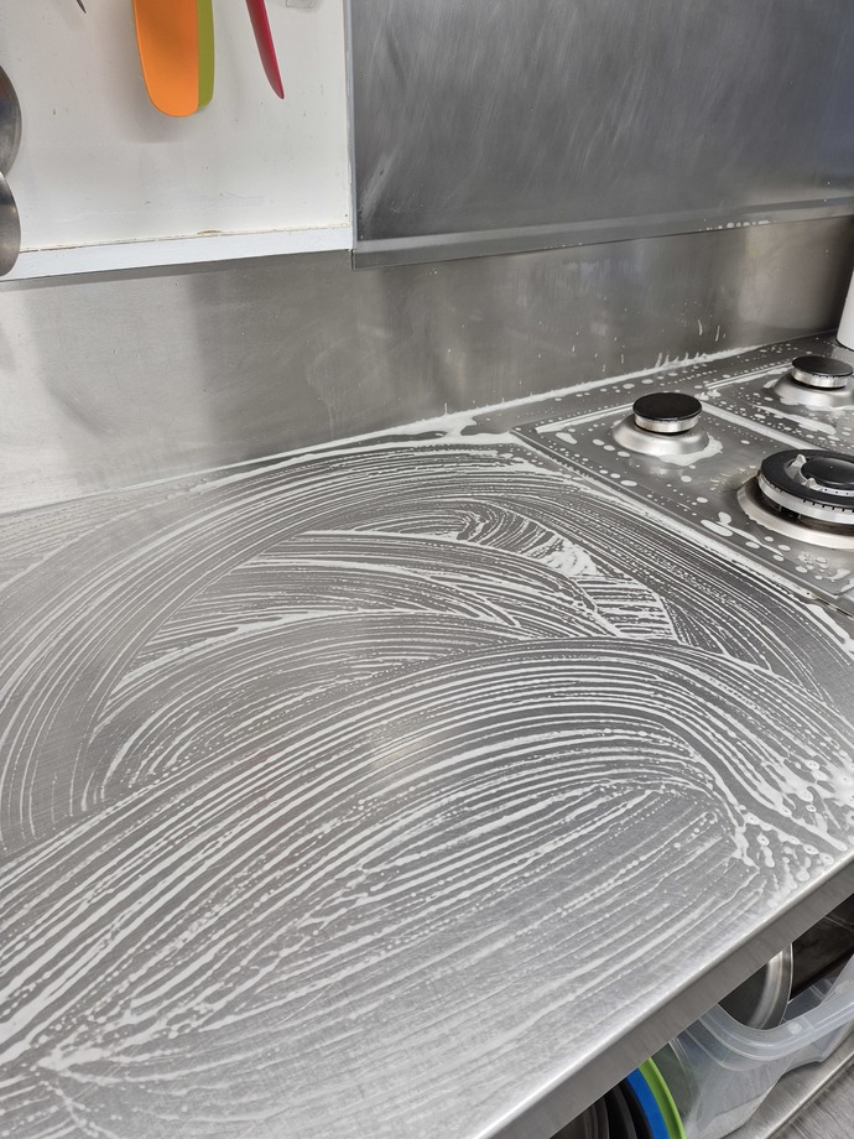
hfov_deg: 58.9
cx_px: 427
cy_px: 570
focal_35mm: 23
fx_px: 757
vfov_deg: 73.9
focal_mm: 5.4
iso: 100
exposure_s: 1/100
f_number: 1.8
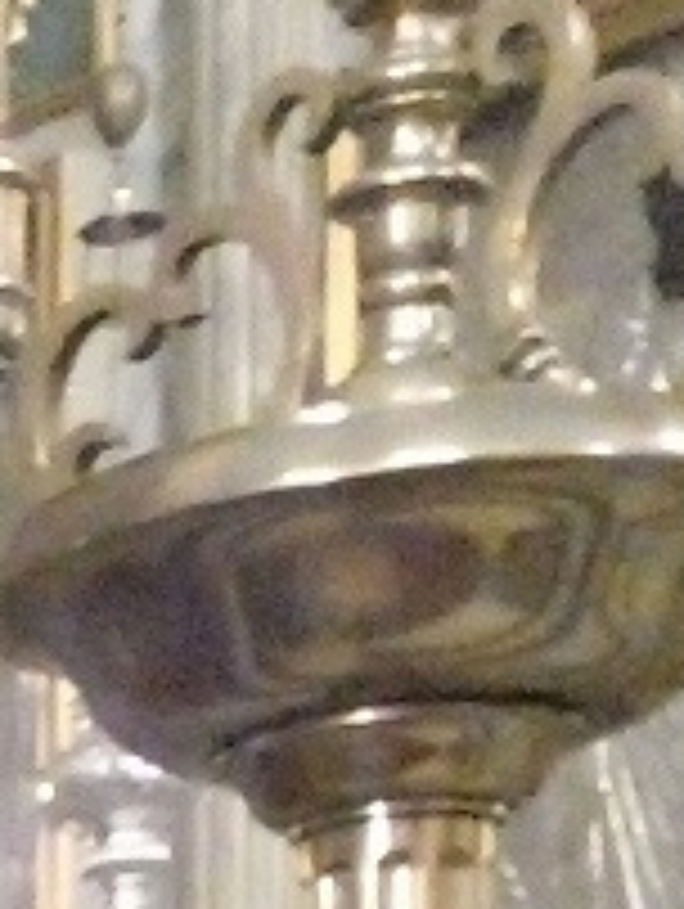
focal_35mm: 160
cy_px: 2444
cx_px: -1037
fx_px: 4207
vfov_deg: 10.1
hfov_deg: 8.4
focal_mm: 3.6
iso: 1250
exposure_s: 1/11.1
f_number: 1.9
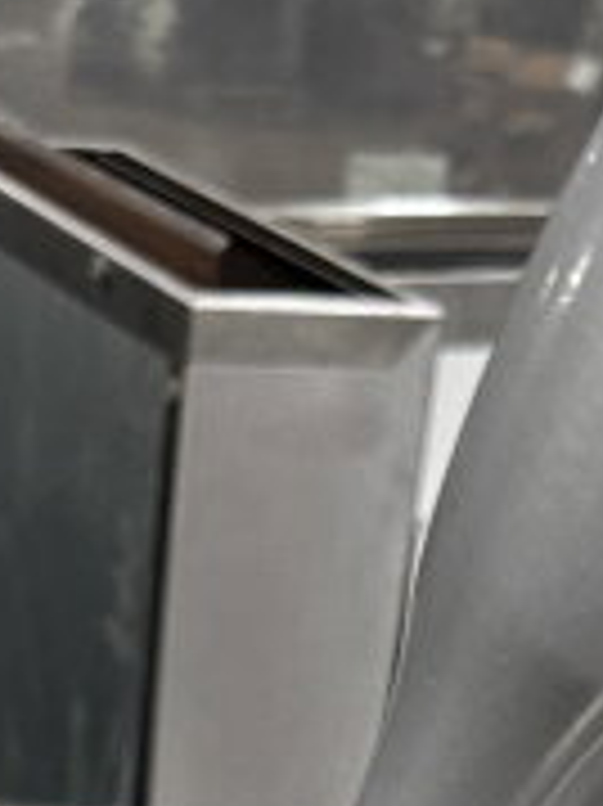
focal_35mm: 109
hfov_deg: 13.6
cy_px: 1722
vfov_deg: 14.3
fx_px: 2535
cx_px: 225
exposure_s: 1/101
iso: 250
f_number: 1.78
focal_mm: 6.86
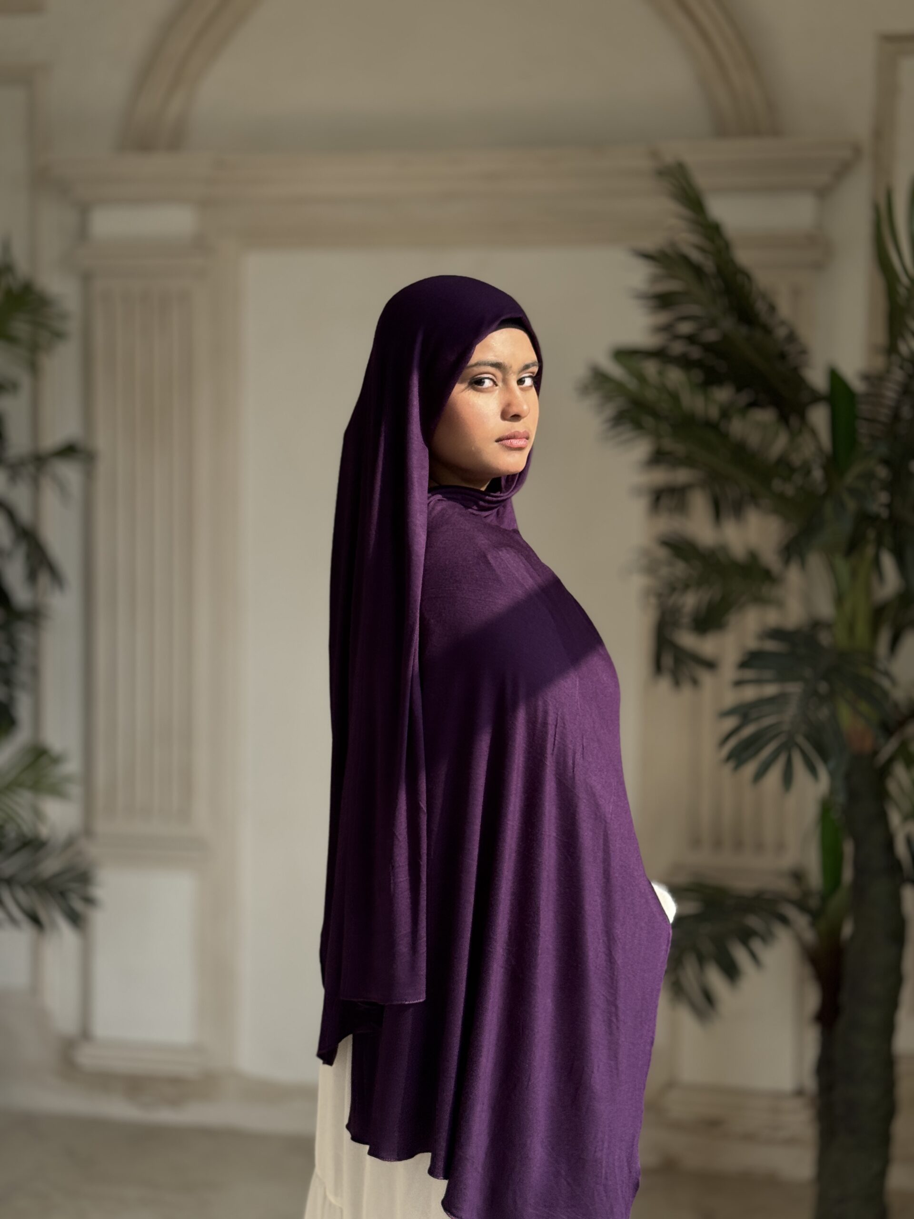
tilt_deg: -3.6
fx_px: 1690
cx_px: 457
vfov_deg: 39.7
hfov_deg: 30.3
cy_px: 610
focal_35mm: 48
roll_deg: -0.9
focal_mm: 6.76
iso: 64
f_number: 1.78
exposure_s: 1/2513
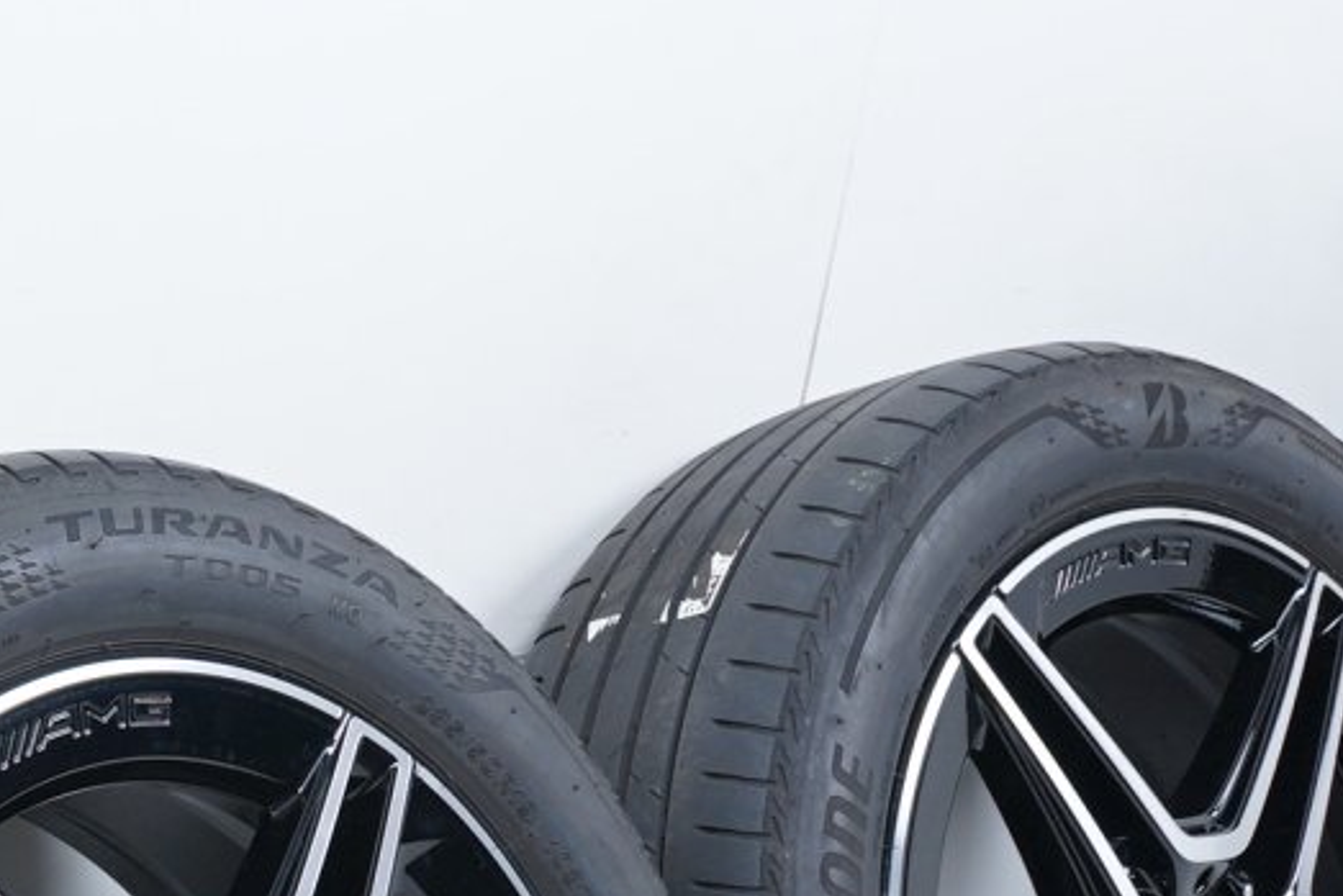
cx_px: -190
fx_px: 4515
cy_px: 1162
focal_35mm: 121
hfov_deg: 16.3
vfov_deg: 11.1
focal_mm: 33
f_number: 7.1
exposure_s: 1/125
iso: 250
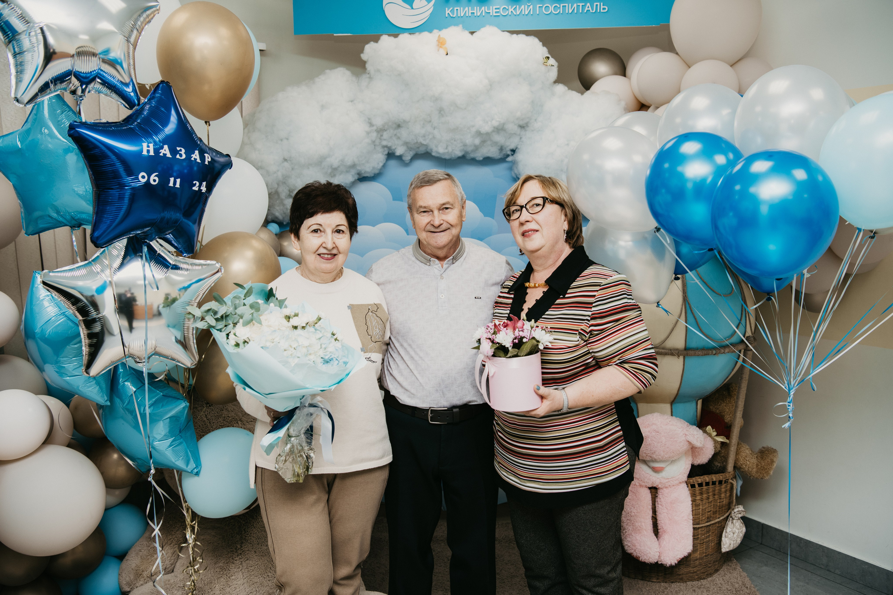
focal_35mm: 34
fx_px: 833
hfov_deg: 56.4
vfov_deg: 39.3
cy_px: 298
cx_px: 446
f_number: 4
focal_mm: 32
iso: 160
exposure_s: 1/160
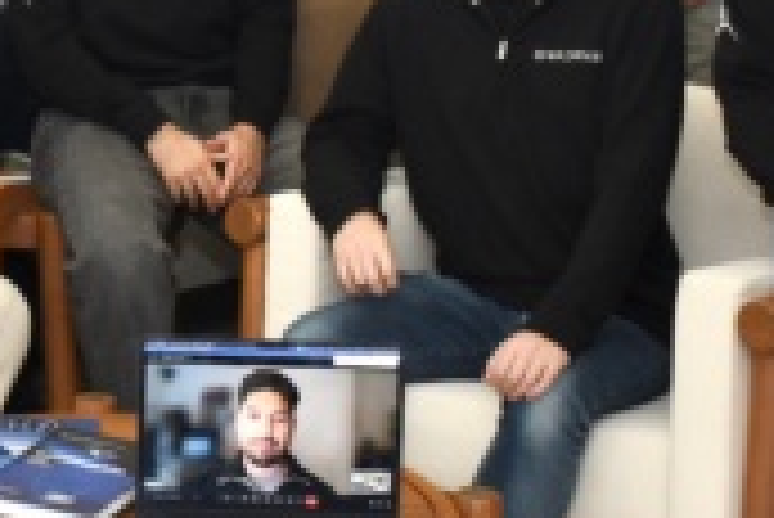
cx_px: -153
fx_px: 3163
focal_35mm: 147
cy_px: 122
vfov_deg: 9.3
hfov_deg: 13.6
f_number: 5.6
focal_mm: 22
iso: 450
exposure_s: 1/160
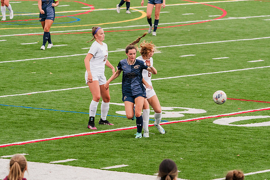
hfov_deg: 6.9
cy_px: 79
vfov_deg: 4.6
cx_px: 151
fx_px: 2234
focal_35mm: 298
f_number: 5.6
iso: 800
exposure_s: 1/1600
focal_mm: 200
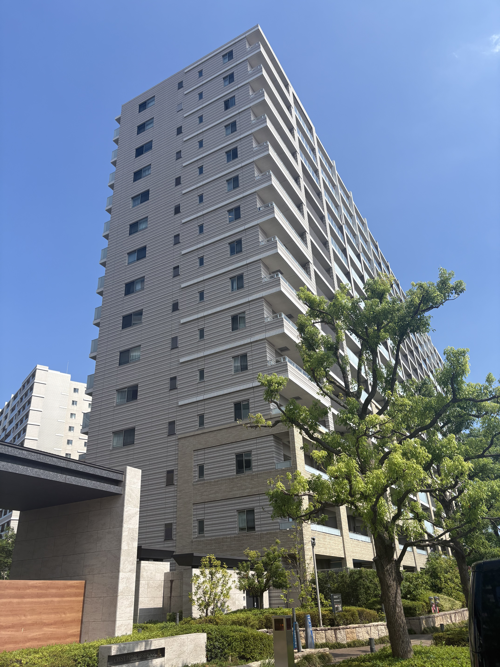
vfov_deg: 67.3
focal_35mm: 26
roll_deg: +3.5
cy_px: 334
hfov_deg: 53.1
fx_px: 501
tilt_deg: +27.1
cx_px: 250
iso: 50
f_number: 1.6
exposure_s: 1/3125
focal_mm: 5.96
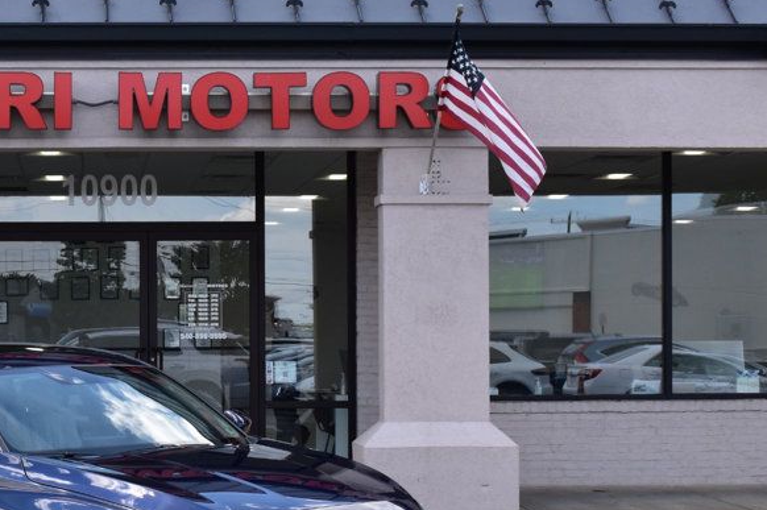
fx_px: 1743
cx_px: 145
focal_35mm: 82
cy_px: 373
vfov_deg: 16.6
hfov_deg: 24.4
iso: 400
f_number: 10
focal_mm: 31
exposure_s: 1/250
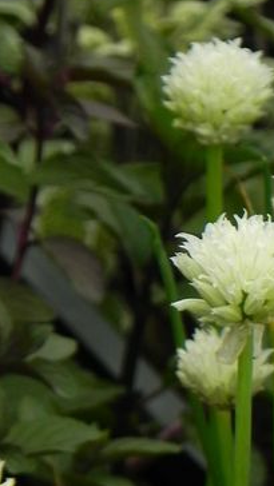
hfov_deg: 1.3
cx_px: 369
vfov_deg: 2.4
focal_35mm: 902
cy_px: 364
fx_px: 11640
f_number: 5
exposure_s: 1/60
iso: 160
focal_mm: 67.2
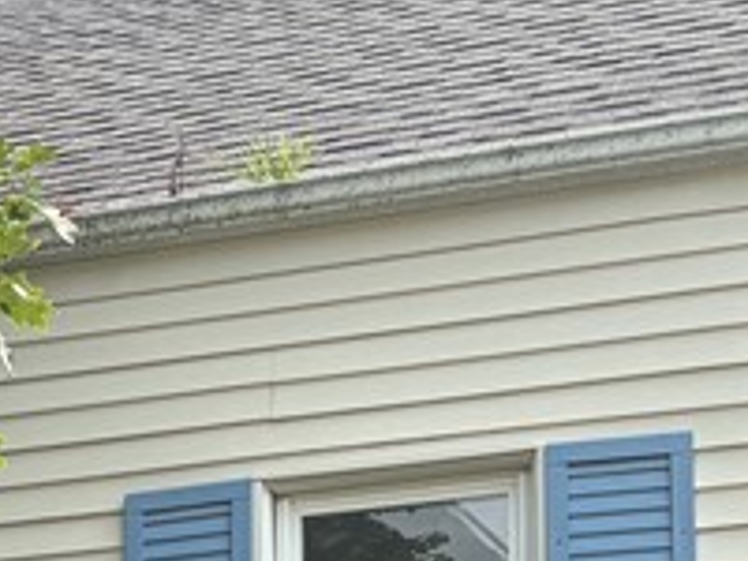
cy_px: 886
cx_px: 41
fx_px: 2874
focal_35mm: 133
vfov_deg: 10.7
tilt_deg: +10.0
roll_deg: +0.3
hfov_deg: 14.6
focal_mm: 5.96
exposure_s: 1/2283
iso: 64
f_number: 1.6
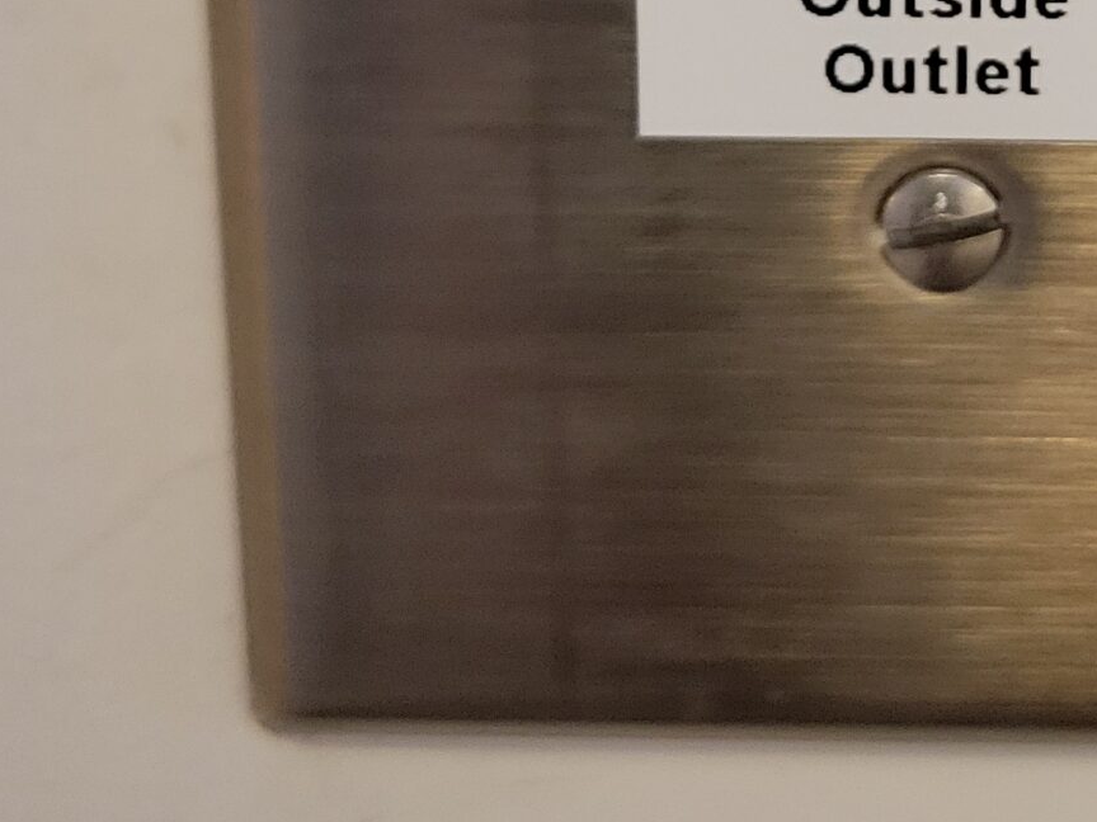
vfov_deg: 18.0
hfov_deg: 24.5
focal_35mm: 77
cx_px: 1008
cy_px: -212
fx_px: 2440
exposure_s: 1/30
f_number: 1.8
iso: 640
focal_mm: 5.4
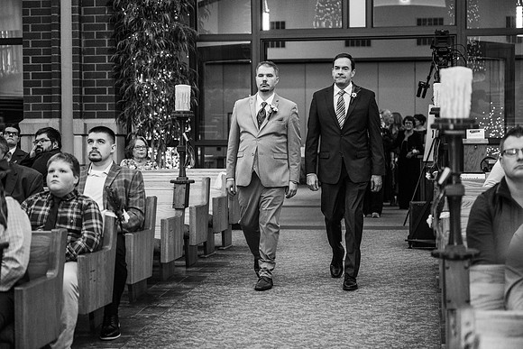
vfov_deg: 18.7
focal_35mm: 73
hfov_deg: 27.7
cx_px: 262
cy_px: 174
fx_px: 1060
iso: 2000
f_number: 2.8
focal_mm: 70
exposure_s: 1/200
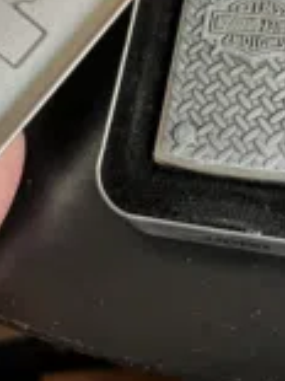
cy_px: 22
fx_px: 737
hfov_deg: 21.9
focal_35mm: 67
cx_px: 167
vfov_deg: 27.7
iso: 500
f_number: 1.5
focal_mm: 5.7
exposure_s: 1/54
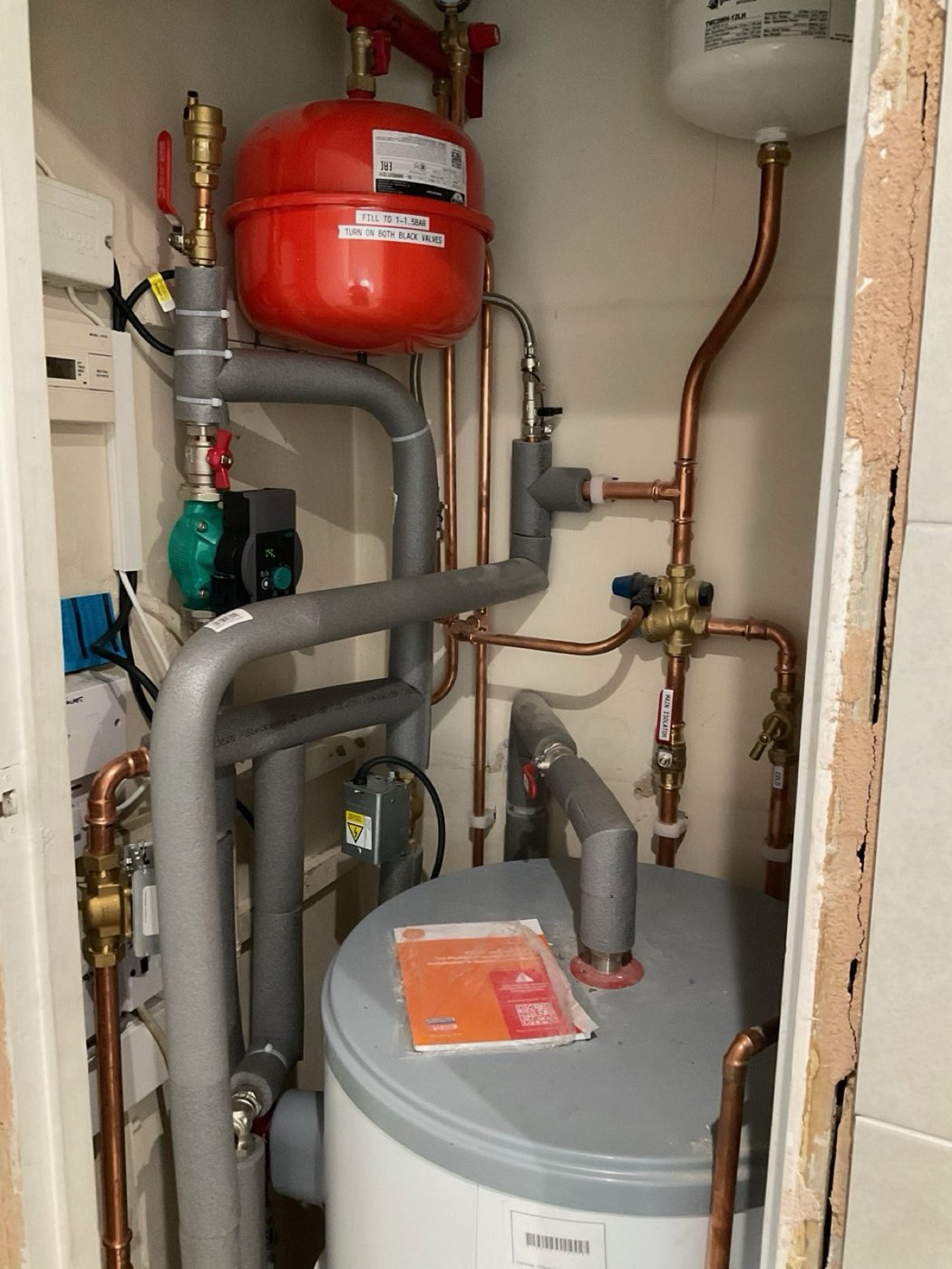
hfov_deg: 48.2
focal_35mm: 29
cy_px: 634
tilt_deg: -8.7
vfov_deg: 61.7
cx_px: 476
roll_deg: -0.8
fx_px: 1063
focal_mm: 3
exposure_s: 1/60
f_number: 1.8
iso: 250
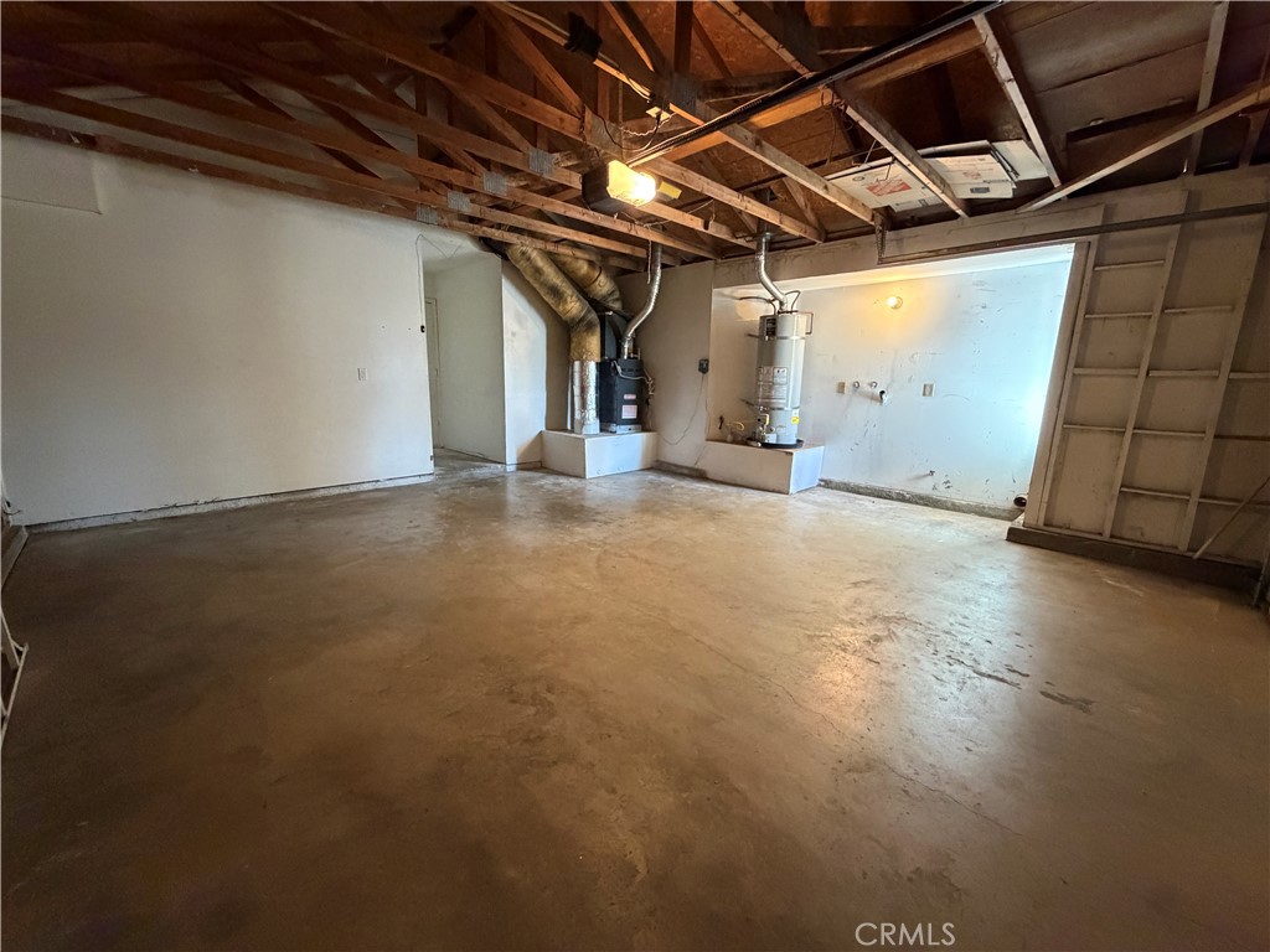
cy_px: 476
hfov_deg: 102.1
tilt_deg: -11.5
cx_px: 635
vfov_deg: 85.7
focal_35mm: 14
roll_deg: -0.9
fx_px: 514
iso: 1000
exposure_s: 1/60
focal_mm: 2.22
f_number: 2.2
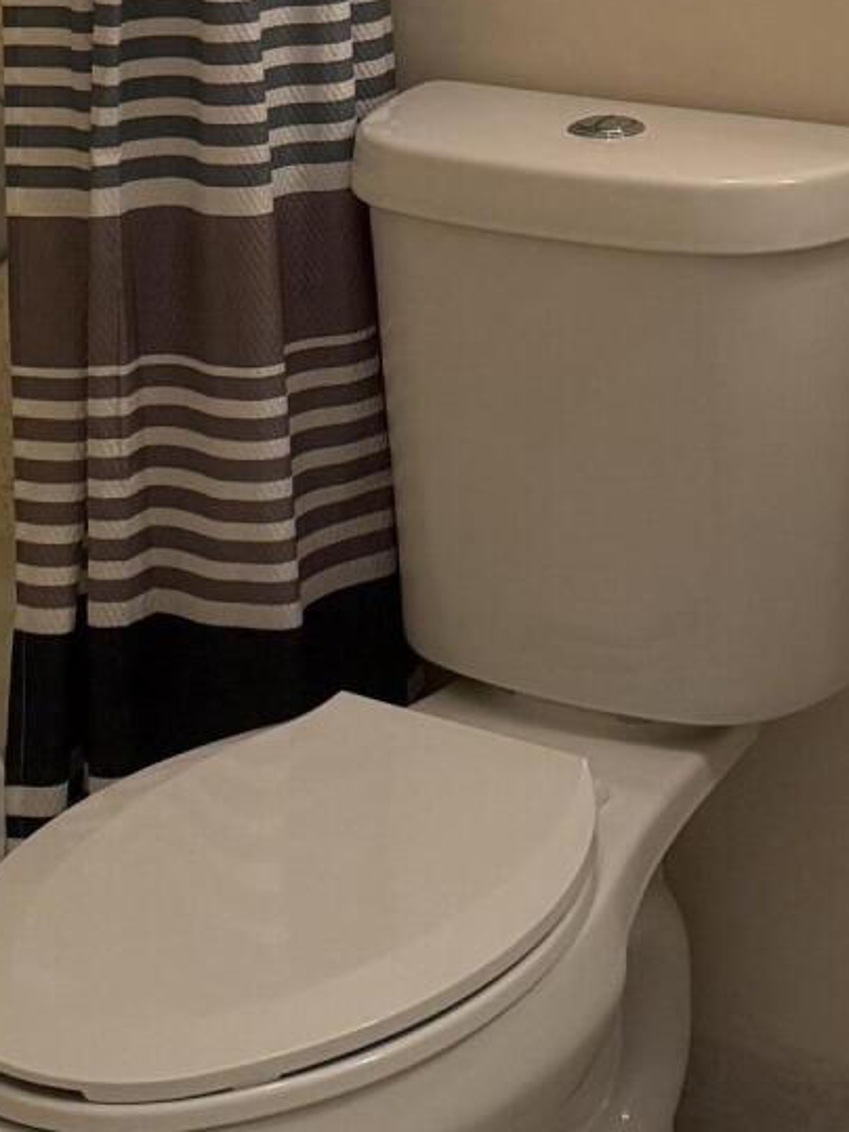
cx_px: 689
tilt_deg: -4.3
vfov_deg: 20.1
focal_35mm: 89
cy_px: -347
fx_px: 2912
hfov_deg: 16.5
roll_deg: -0.1
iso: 320
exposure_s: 1/120
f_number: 1.78
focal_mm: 6.76
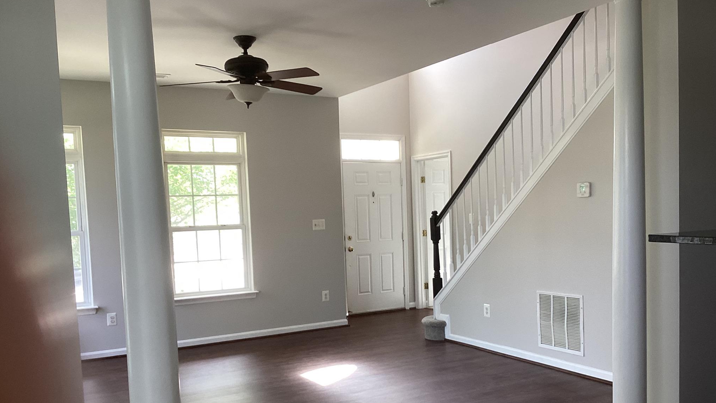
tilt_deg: -4.8
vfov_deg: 34.4
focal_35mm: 34
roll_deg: +2.3
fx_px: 645
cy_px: 255
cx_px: 358
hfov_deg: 58.0
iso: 64
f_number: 2.4
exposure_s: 1/60
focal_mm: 3.3
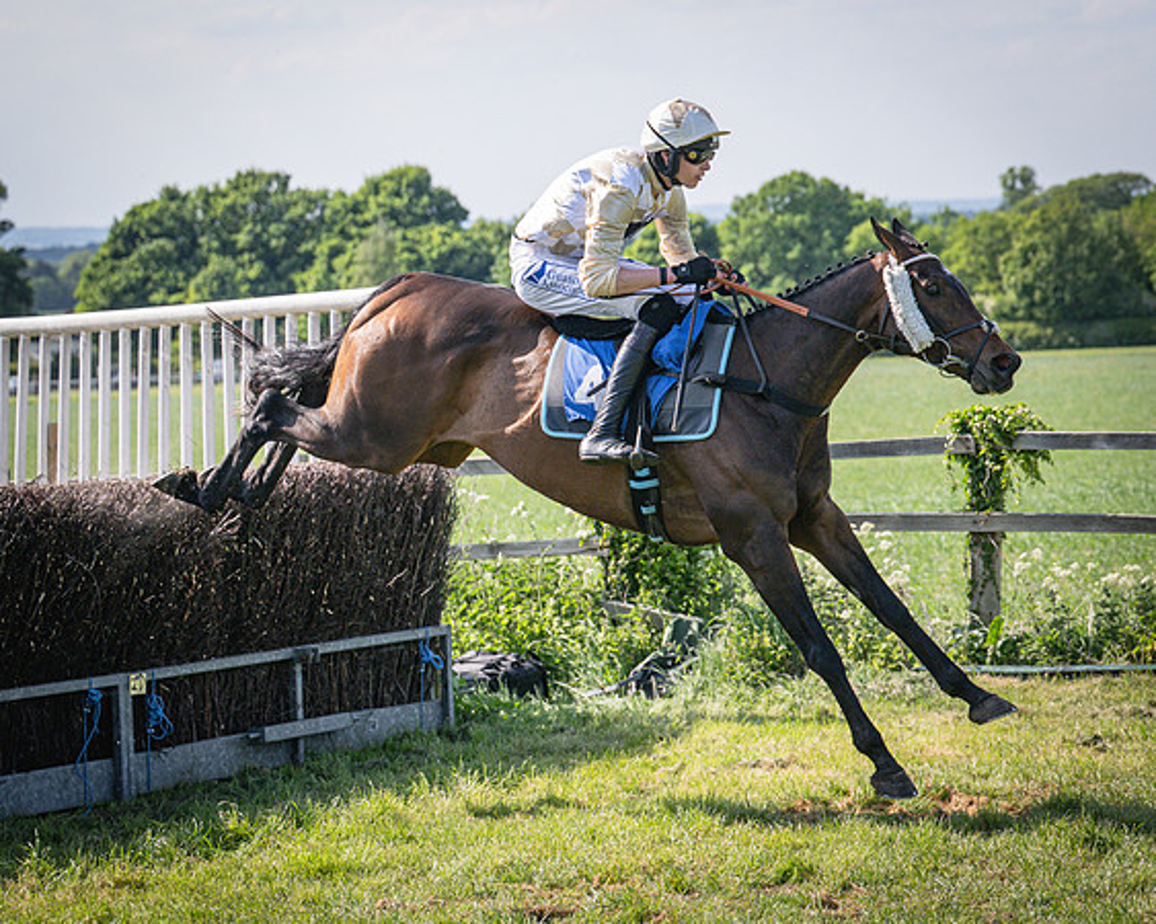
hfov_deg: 16.3
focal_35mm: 118
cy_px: 445
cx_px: 713
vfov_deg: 13.0
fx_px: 4043
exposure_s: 1/3200
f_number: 4
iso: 400
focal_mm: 70
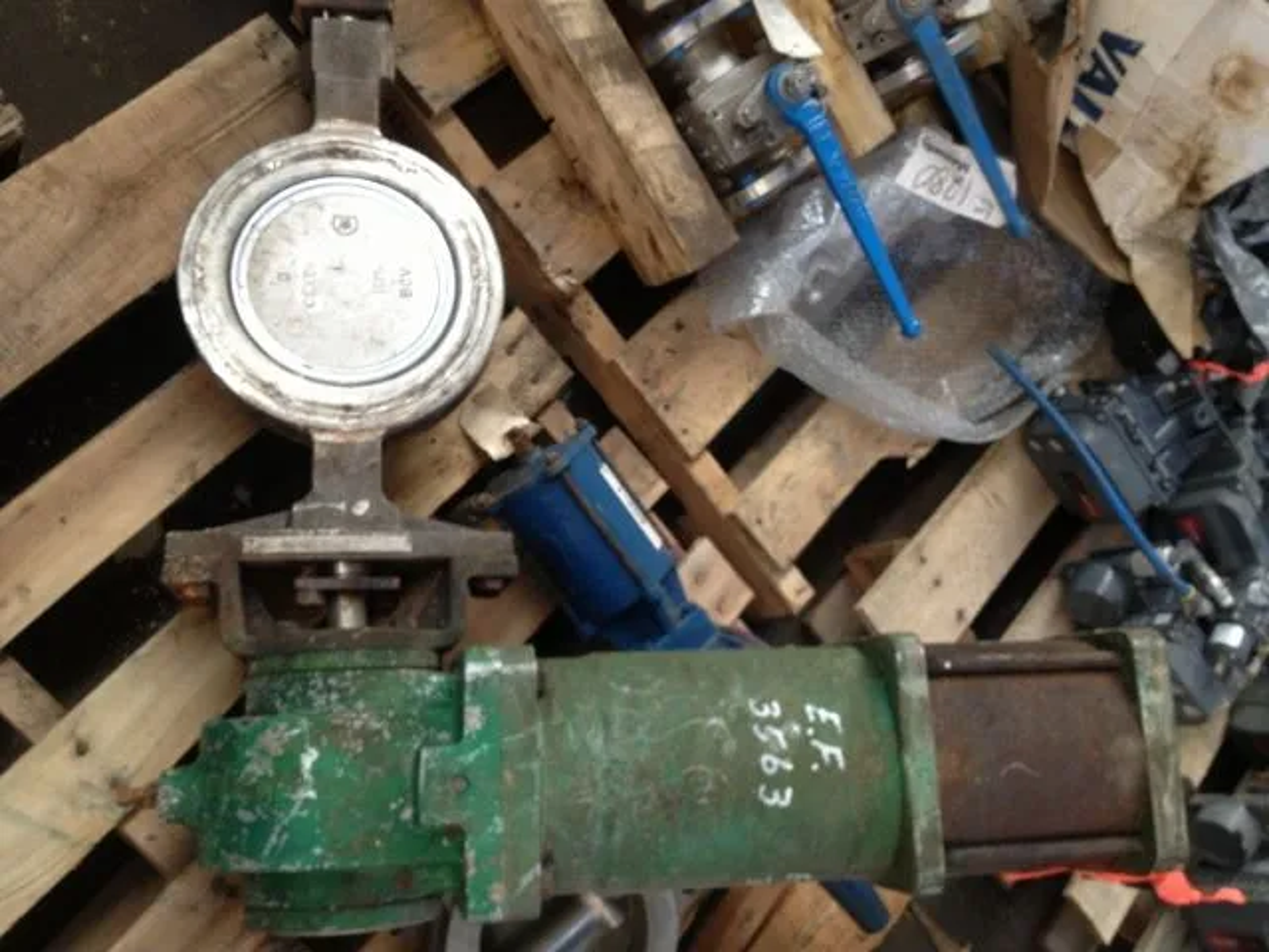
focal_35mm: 35
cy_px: 476
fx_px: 1283
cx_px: 634
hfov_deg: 52.6
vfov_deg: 40.7
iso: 100
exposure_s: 1/20
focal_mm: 4.28
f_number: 2.4
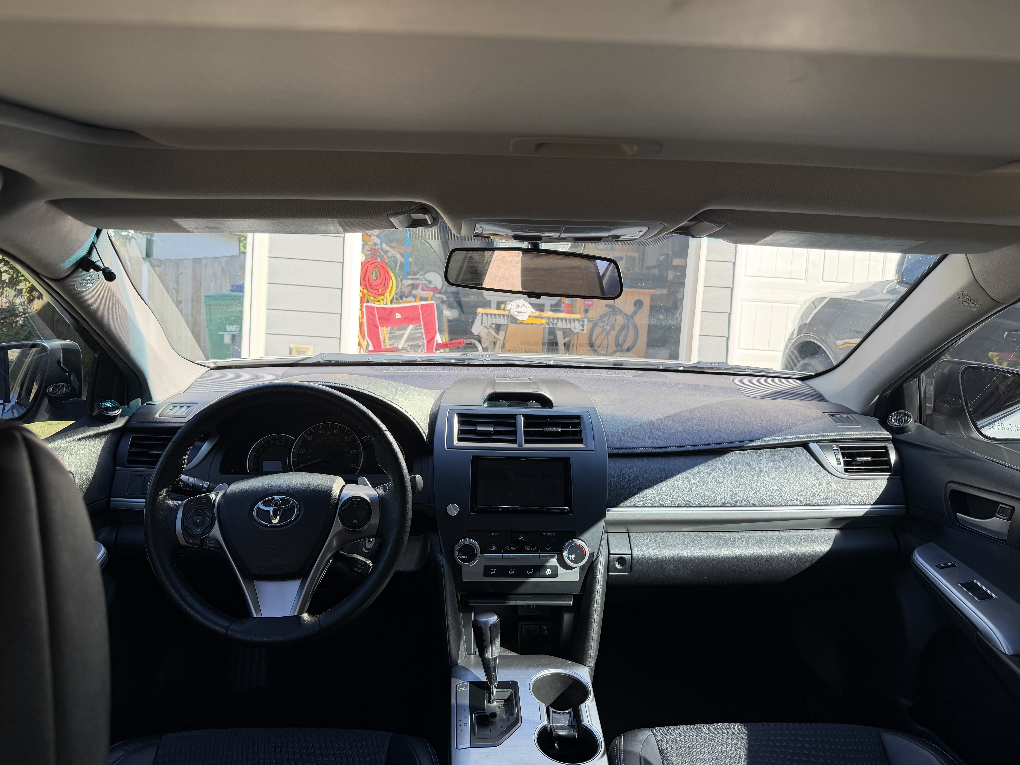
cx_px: 510
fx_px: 707
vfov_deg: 56.8
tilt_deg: -4.8
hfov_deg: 71.6
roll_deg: -3.8
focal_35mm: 24
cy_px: 382
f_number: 1.78
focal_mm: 6.76
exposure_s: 1/321
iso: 80
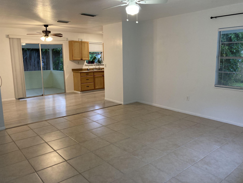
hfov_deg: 63.4
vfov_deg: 49.7
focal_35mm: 28
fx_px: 197
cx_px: 122
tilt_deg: -9.1
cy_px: 92
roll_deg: +0.4
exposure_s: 1/60
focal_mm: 3.99
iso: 160
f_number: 1.8
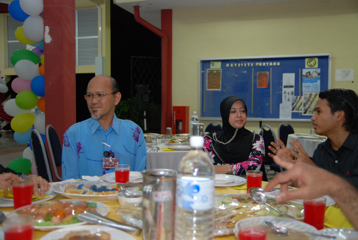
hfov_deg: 53.0
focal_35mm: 36
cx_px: 179
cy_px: 120
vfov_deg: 37.0
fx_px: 359
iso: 500
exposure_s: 1/60
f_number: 2.8
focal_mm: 24
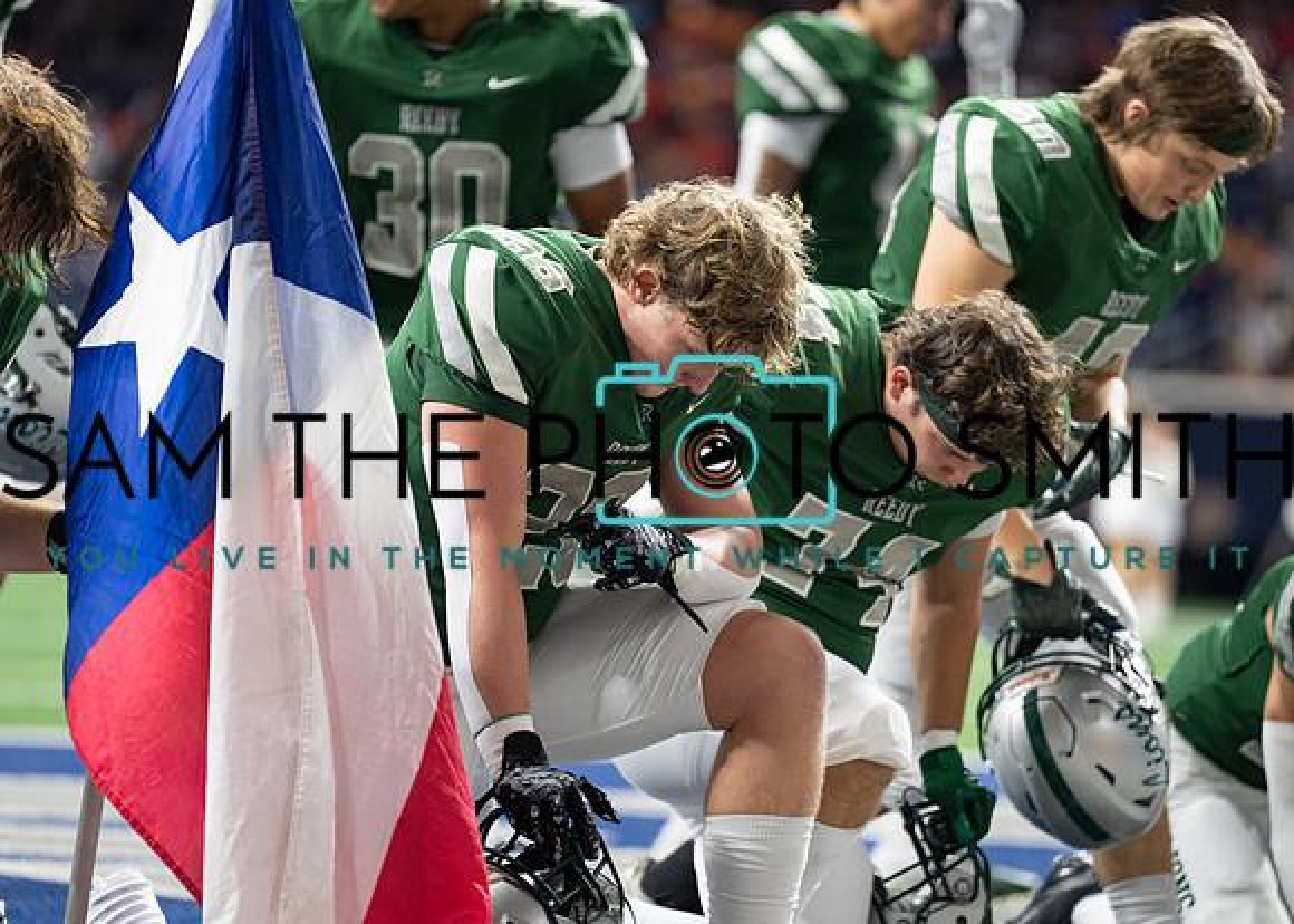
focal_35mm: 214
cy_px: 464
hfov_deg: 9.4
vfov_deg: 6.7
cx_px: 623
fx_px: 7862
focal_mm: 200
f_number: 2.8
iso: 1600
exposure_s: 1/400
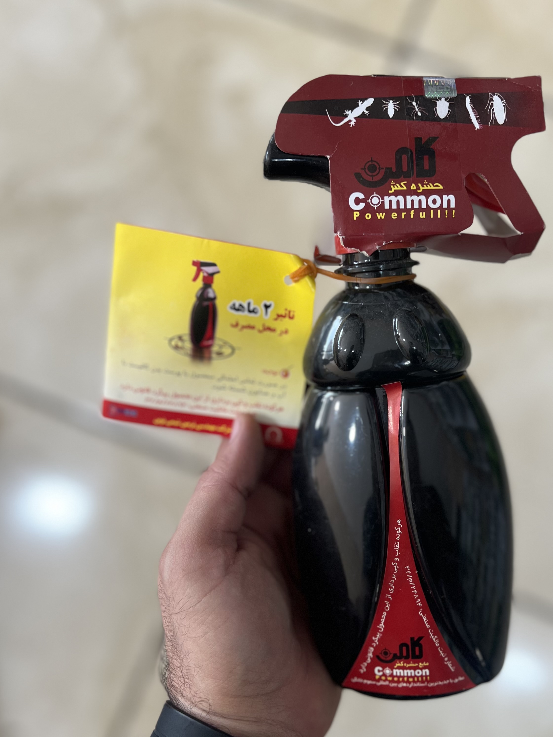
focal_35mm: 35
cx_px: 357
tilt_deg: -84.0
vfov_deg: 52.6
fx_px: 746
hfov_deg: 40.3
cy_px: 390
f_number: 1.5
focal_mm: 5.7
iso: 80
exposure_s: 1/121
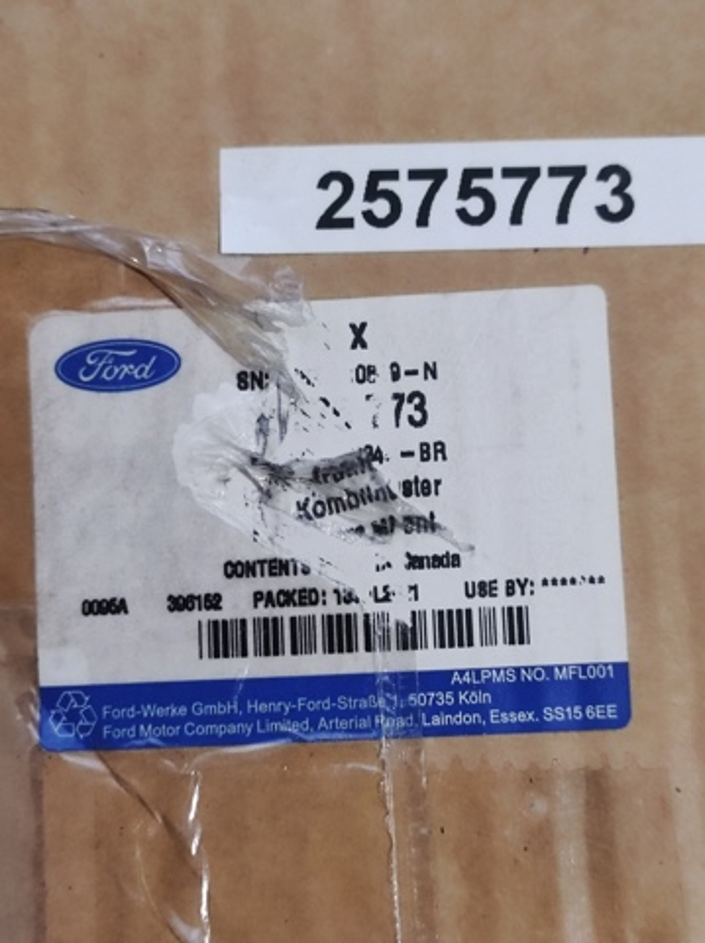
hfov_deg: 74.6
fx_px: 462
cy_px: 472
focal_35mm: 17
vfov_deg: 91.1
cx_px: 352
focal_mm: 4.74
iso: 2075
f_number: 1.79
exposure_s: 1/33
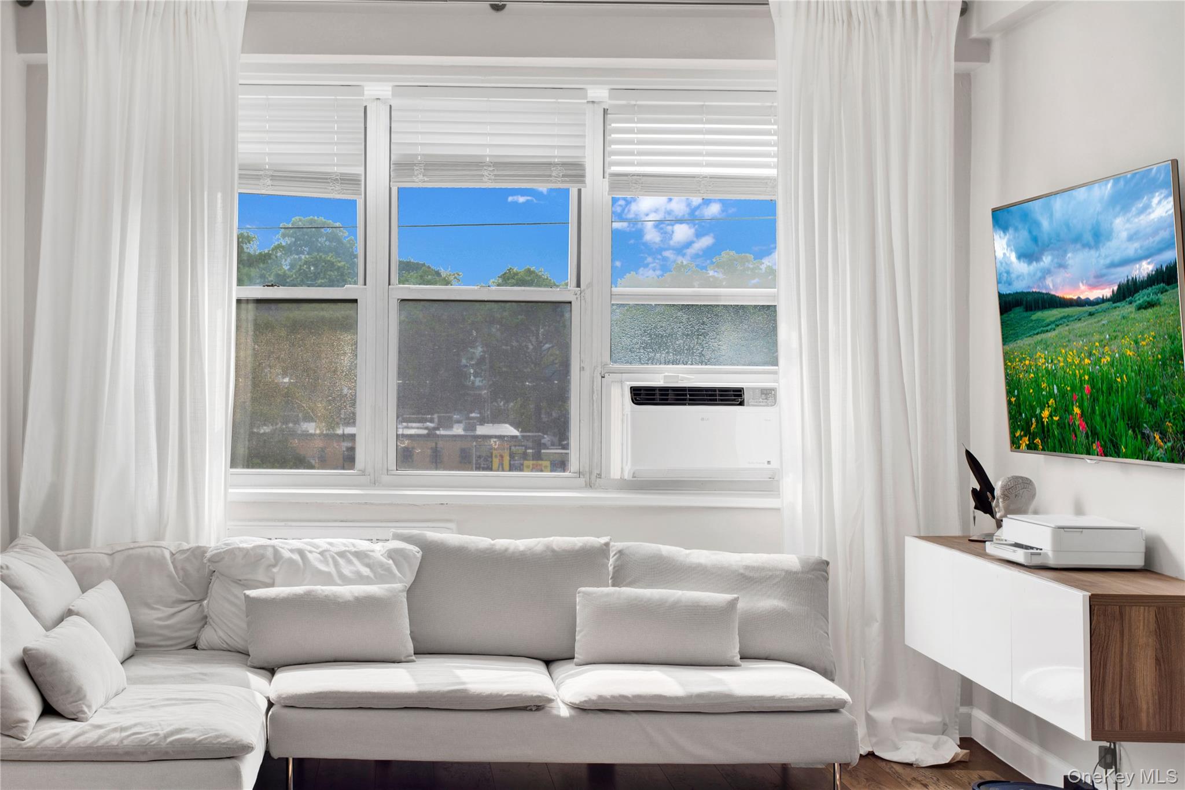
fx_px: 1728
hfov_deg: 37.9
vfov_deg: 25.7
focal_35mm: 52
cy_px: 395
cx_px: 592
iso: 100
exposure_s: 1/100
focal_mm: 35
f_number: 8
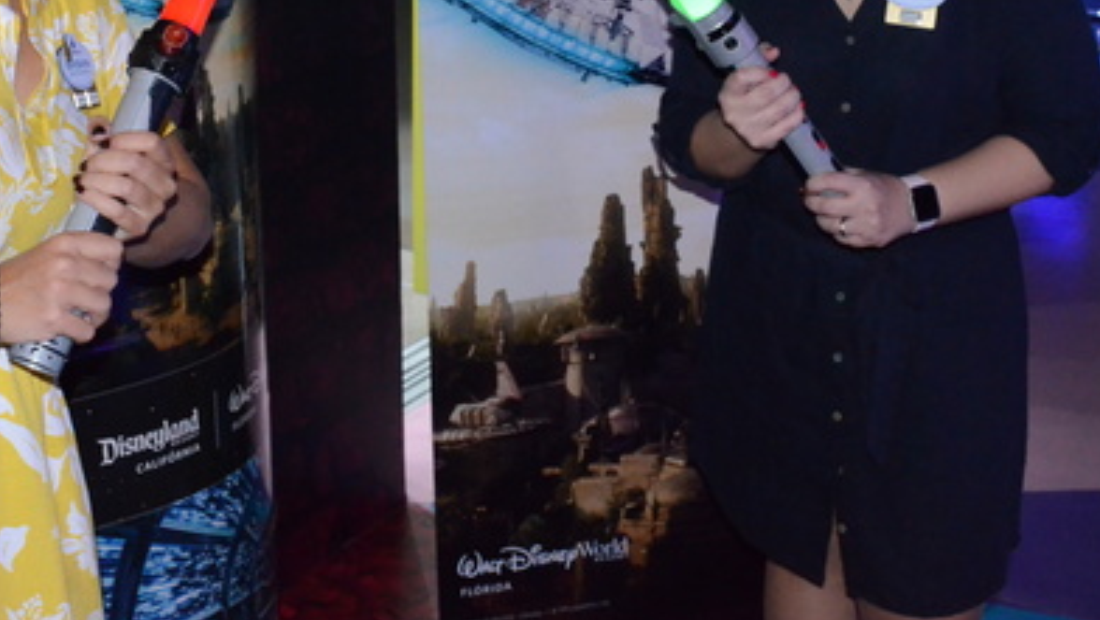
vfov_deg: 20.7
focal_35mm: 56
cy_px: -8
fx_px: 1634
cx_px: 412
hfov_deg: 37.0
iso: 4000
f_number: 7.1
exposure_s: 1/60
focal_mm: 20
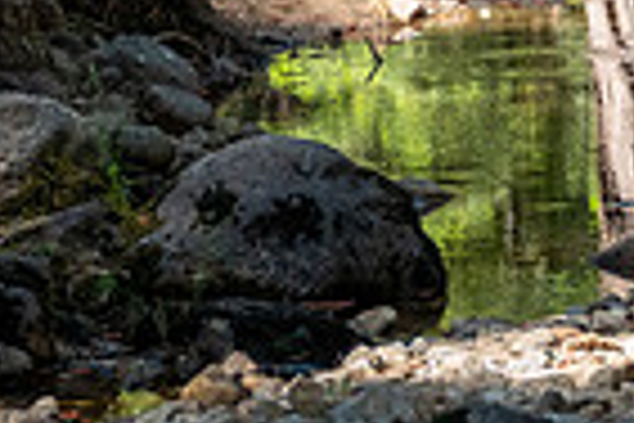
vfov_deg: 2.2
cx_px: 962
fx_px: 10812
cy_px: -308
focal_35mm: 614
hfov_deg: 3.3
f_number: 4
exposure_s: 1/500
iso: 500
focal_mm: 52.82
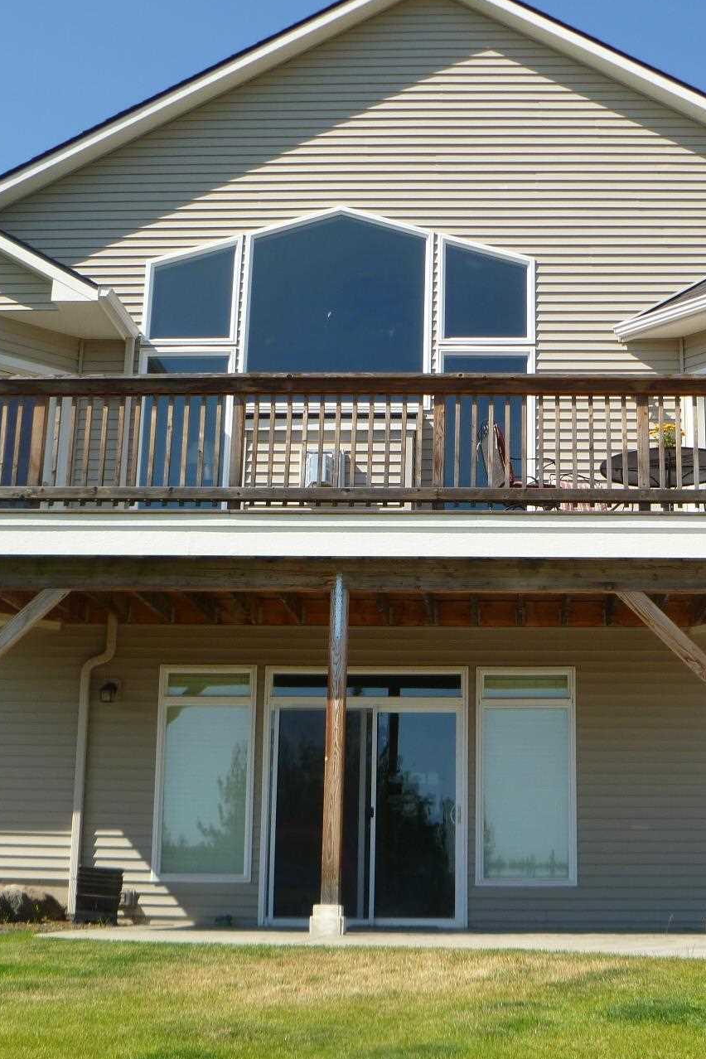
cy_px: 546
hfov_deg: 26.8
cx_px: 469
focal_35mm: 50
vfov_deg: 39.6
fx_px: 1471
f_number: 3.4
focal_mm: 5.4
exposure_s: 1/640
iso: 80
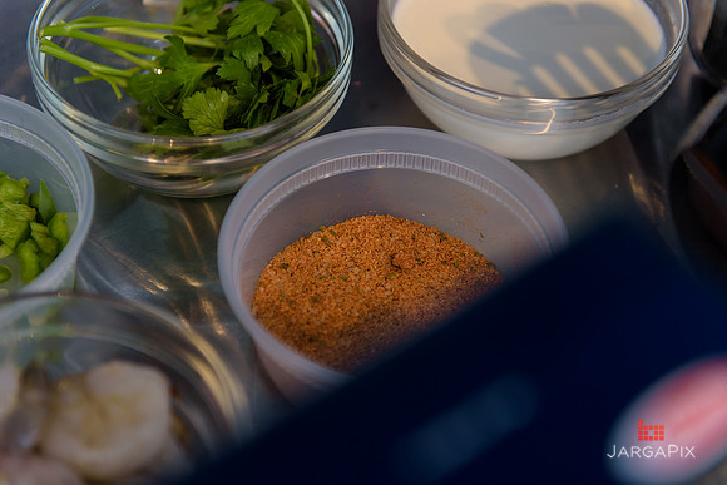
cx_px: 364
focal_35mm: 70
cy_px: 242
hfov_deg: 28.8
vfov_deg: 19.5
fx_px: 1414
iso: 250
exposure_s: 1/2500
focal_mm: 70
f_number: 3.2
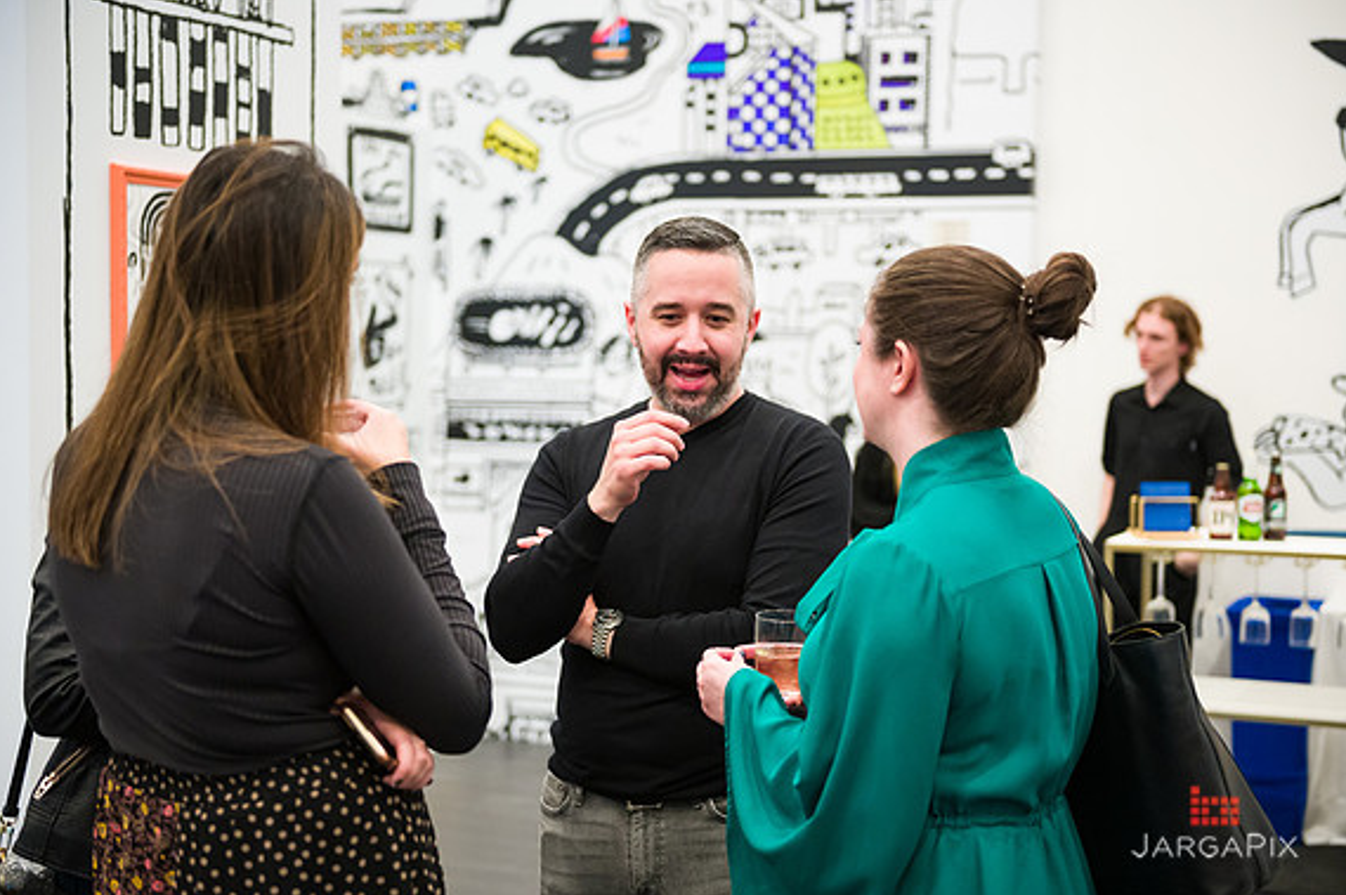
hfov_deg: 35.7
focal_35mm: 56
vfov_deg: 24.1
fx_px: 2092
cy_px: 453
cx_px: 673
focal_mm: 55
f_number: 3.2
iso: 3200
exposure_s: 1/200
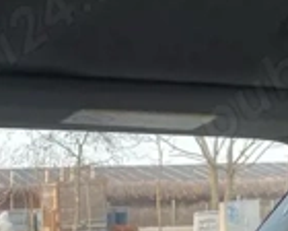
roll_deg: +2.0
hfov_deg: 15.3
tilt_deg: -8.5
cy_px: 375
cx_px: -226
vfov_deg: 13.1
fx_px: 929
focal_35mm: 109
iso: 40
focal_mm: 5.1
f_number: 1.6
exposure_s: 1/100
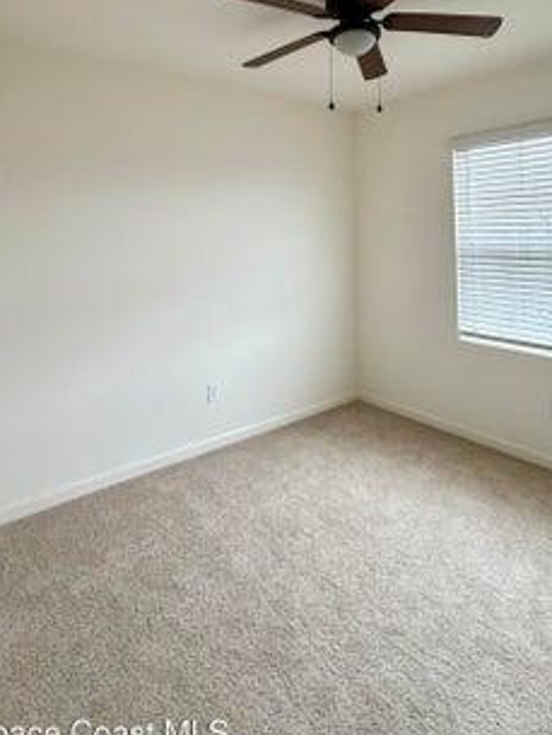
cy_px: 207
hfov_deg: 61.1
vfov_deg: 72.4
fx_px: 467
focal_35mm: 22
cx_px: 294
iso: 250
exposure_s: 1/121
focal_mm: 2.22
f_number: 2.2
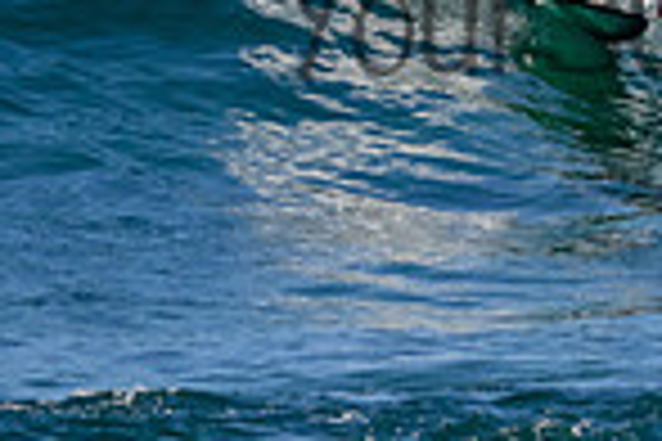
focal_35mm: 3153
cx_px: 743
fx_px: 57976
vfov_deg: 0.4
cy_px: -29
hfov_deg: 0.7
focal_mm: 800
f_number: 11
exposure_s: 1/2000
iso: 1000
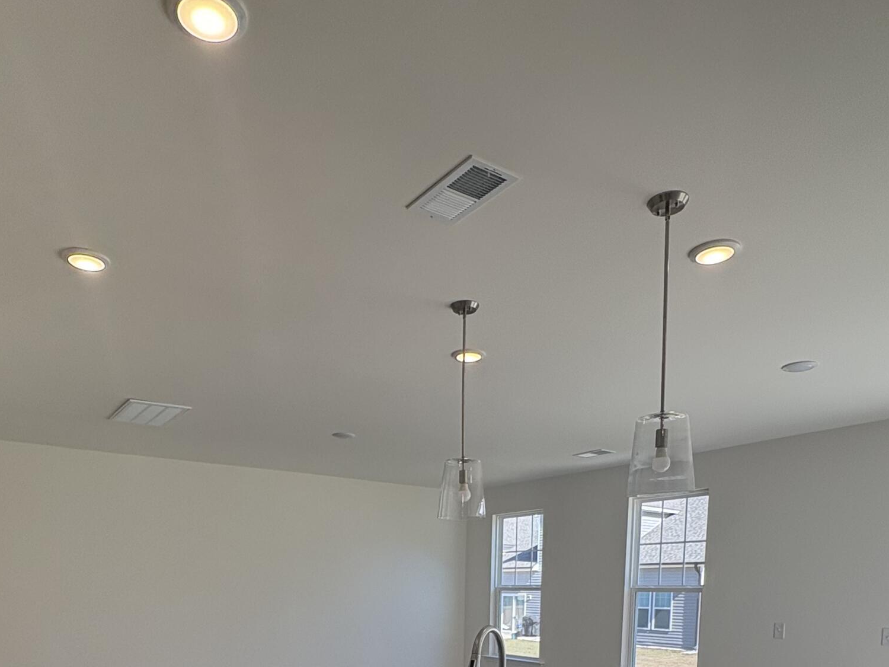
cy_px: 665
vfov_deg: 42.9
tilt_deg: -4.9
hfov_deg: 63.3
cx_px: 399
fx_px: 719
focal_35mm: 28
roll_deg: -1.2
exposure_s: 1/170
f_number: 2.2
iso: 50
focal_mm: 2.22
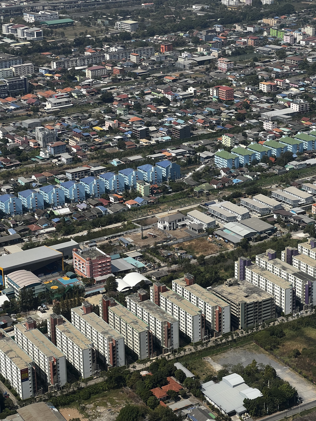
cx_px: 158
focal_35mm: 77
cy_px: 210
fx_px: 937
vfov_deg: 25.3
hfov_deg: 19.1
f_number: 2.8
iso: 32
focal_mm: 9
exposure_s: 1/809
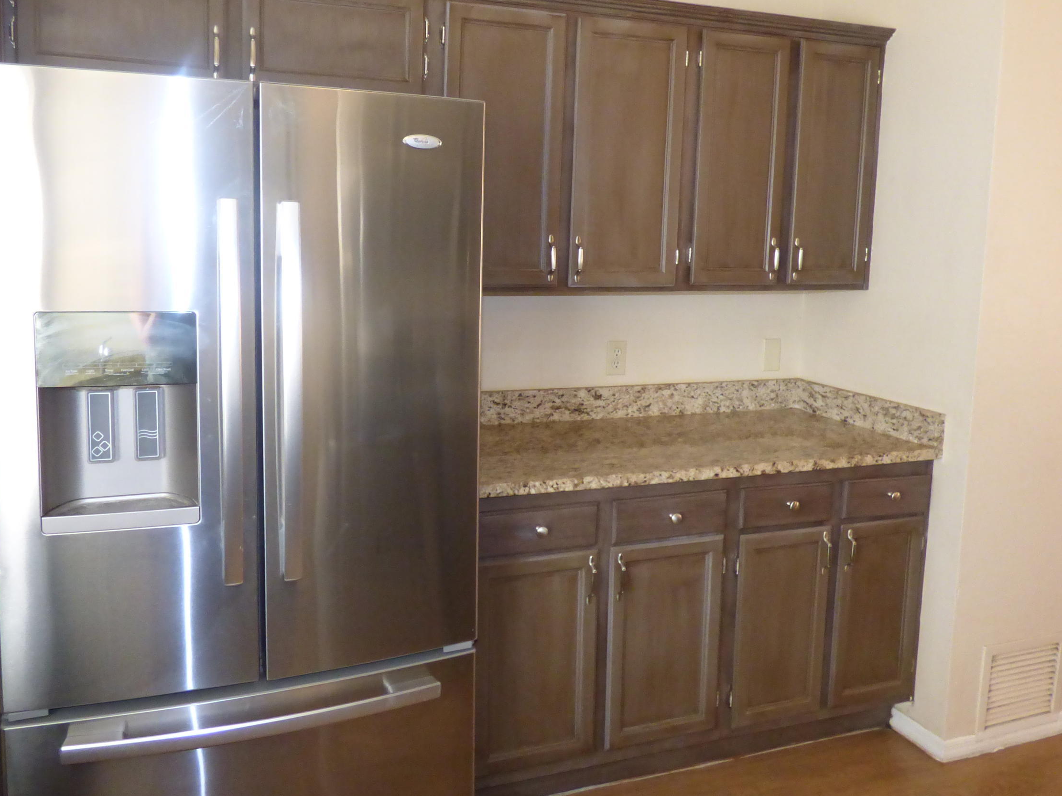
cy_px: 338
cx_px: 481
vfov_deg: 51.2
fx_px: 828
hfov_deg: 65.2
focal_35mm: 27
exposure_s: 1/60
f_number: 2.8
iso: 500
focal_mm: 3.58
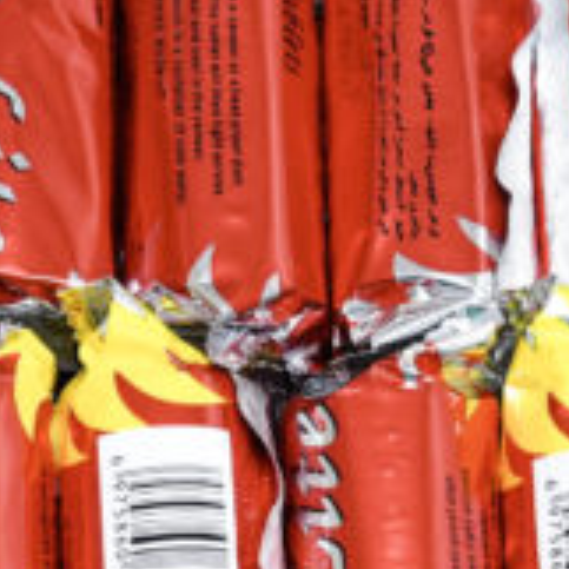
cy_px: 399
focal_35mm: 233
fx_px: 4333
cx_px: 269
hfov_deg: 7.5
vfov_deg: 7.5
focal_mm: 63
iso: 3200
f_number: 8
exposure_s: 1/250
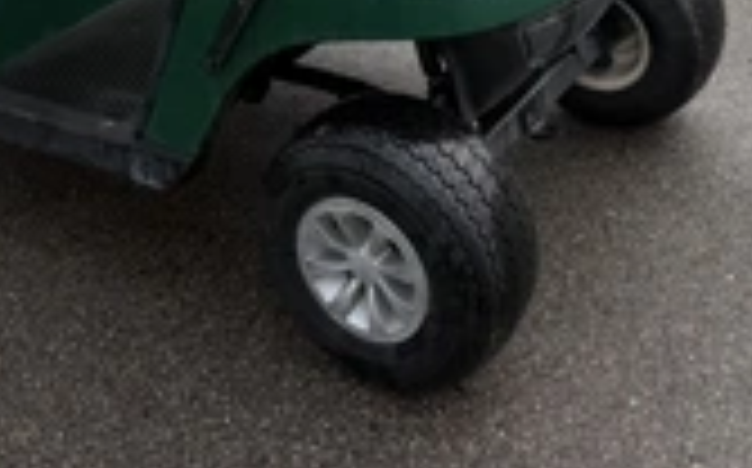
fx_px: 1249
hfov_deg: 33.4
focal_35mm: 61
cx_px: 293
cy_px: -166
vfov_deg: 19.3
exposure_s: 1/888
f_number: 1.78
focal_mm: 6.76
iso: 80
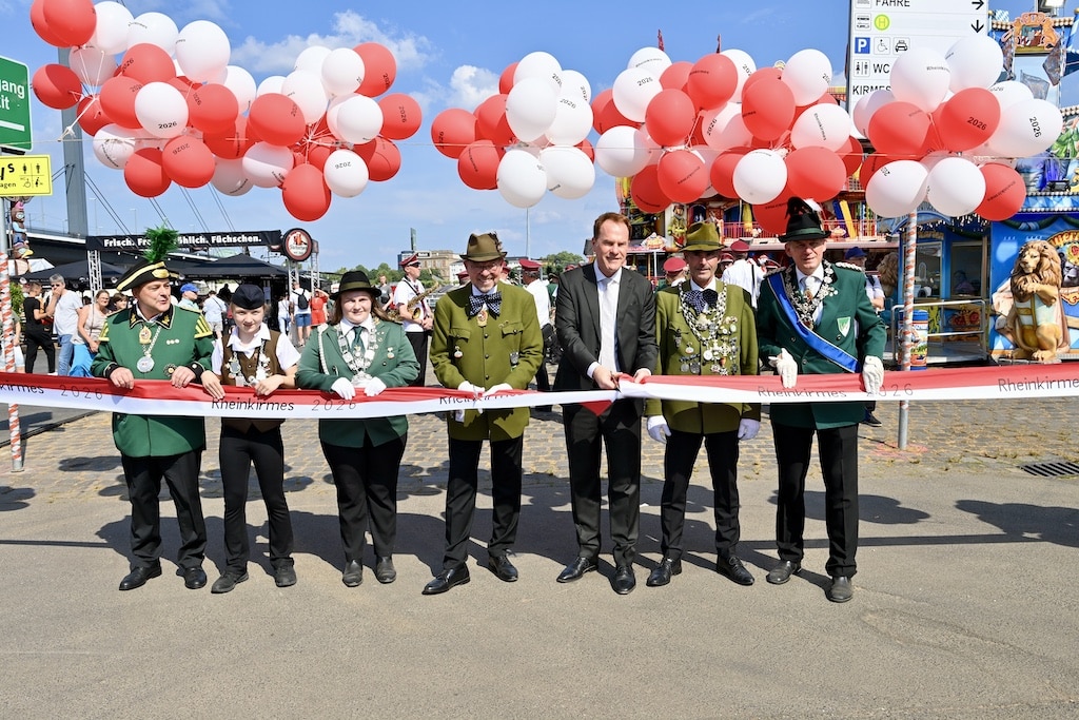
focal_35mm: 28
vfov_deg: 46.4
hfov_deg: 65.5
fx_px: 839
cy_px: 360
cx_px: 540
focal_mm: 28
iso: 100
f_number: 13
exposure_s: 1/100
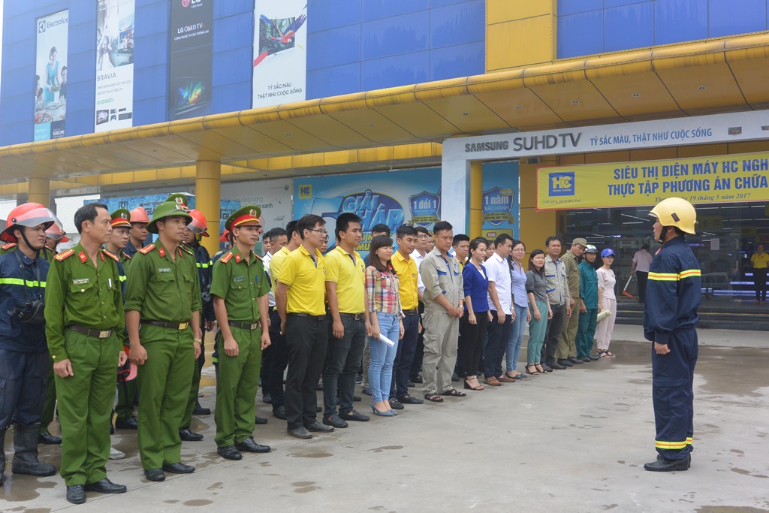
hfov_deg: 53.1
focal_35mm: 36
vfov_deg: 36.9
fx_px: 769
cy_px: 256
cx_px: 384
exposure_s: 1/400
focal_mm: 13.6
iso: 160
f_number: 4
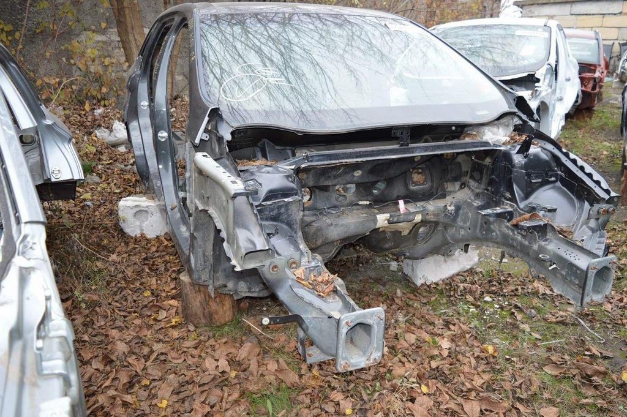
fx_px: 522
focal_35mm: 30
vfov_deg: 43.5
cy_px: 208
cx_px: 314
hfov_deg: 62.0
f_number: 4
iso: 250
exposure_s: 1/125
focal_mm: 20
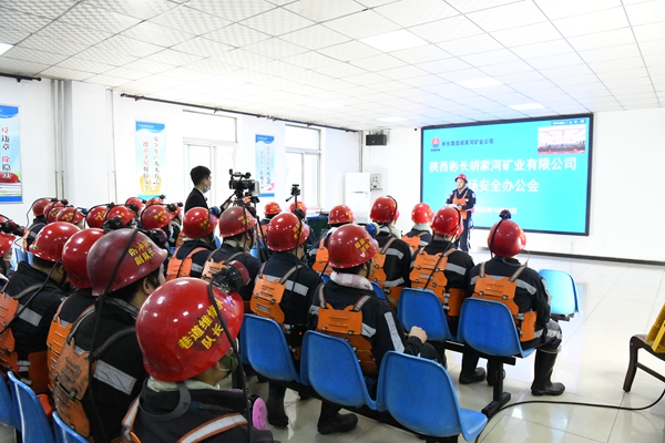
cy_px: 222
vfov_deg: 53.1
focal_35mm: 24
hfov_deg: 73.7
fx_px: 443
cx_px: 332
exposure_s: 1/320
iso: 25600
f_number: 11
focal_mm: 24
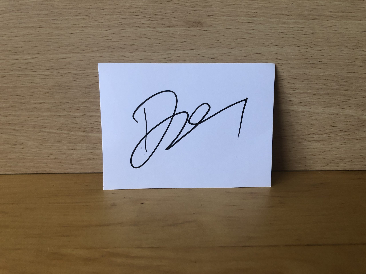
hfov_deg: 63.4
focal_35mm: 28
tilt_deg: -23.7
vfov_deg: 49.7
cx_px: 183
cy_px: 137
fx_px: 296
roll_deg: -1.0
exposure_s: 1/17
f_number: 1.8
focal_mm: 3.99
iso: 40
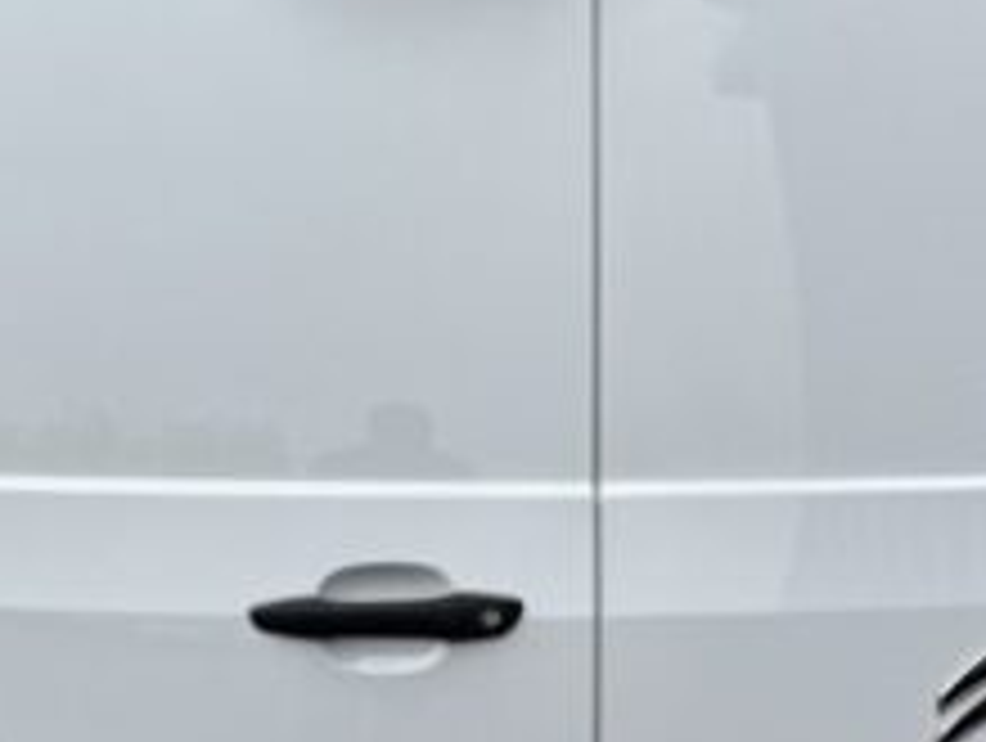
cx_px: 414
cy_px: 576
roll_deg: -0.6
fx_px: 2596
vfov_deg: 16.2
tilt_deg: -9.1
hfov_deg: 21.5
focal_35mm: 91
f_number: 1.6
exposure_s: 1/894
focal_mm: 5.96
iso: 50
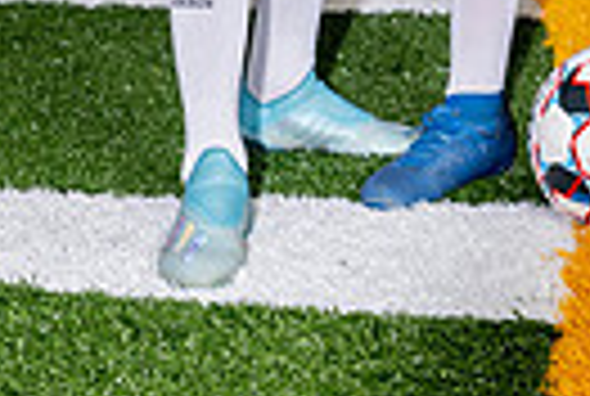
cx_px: 671
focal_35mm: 178
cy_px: -500
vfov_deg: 7.3
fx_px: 2924
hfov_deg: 11.3
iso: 160
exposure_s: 1/160
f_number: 5
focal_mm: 52
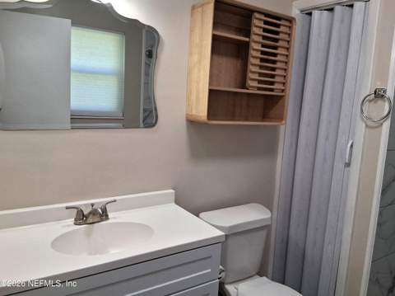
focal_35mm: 26
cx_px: 198
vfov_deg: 53.0
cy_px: 148
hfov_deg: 67.4
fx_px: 296
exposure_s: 1/120
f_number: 1.8
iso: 160
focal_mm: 3.98
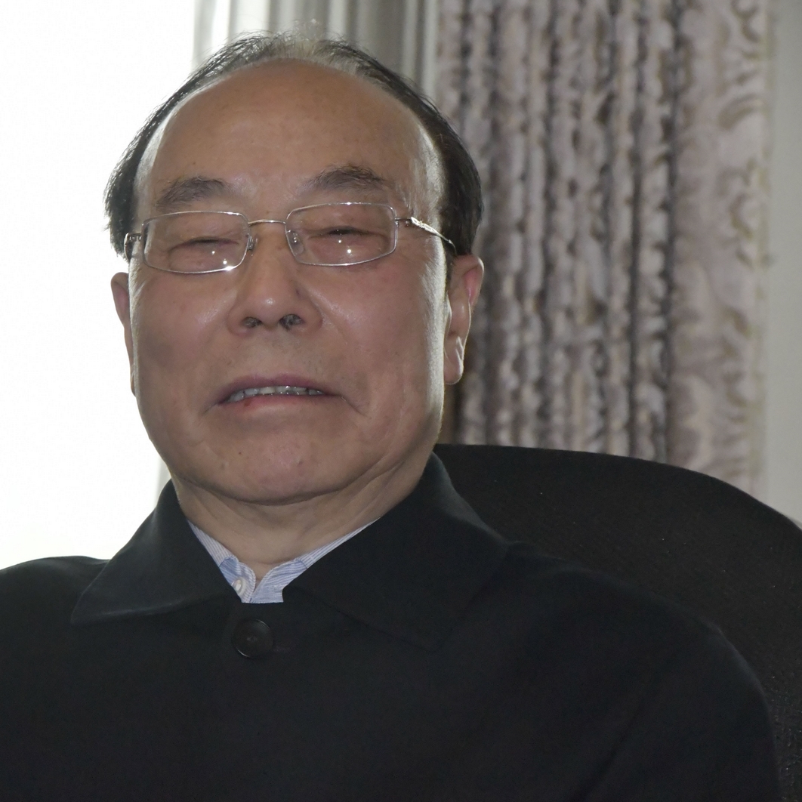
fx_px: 5033
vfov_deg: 9.1
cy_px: 401
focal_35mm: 192
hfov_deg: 9.1
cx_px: 211
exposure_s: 1/250
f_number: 10
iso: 8000
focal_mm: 100
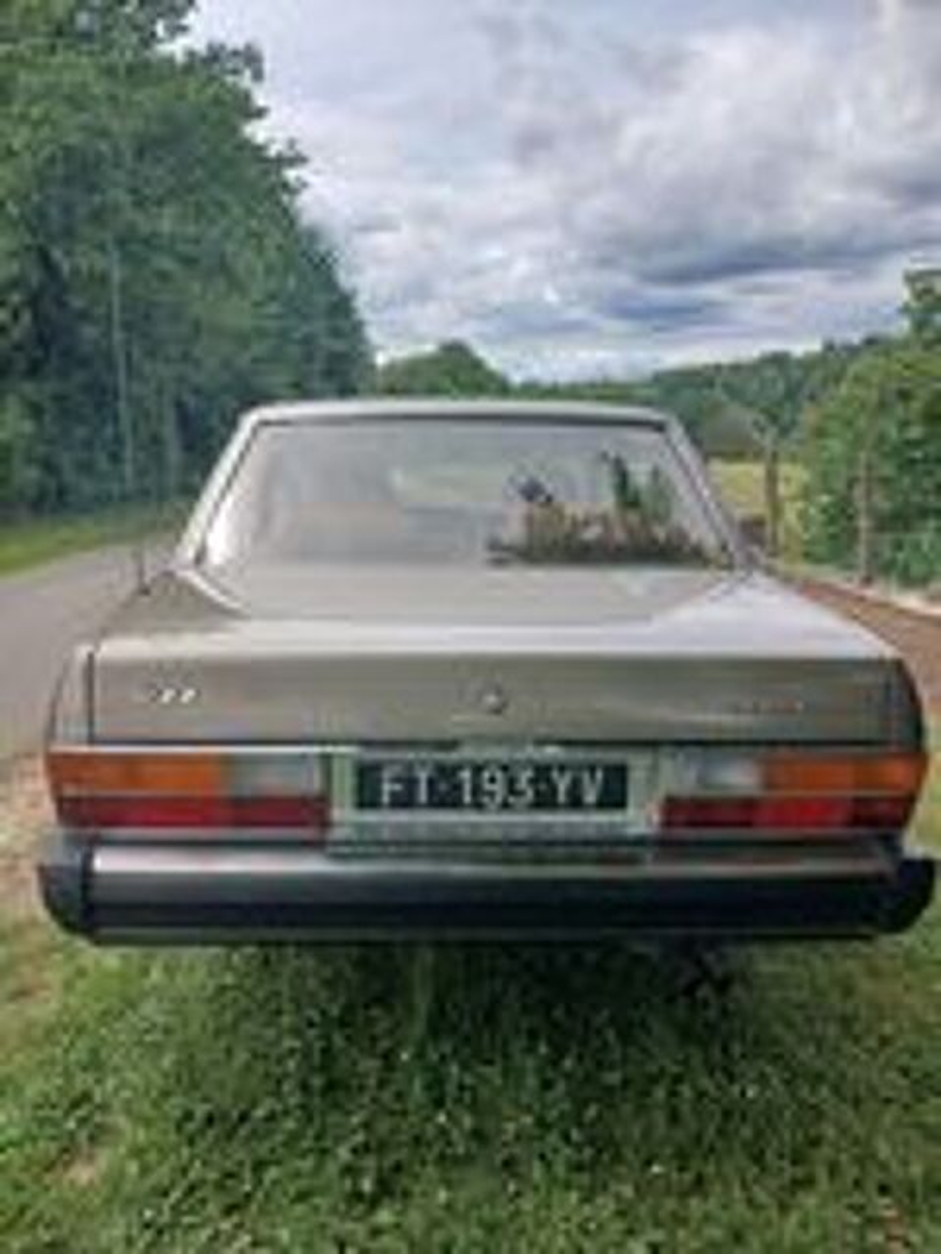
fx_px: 979
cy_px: 627
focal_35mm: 27
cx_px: 470
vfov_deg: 65.3
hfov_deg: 51.4
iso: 20
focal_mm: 3.98
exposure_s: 1/473
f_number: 1.8
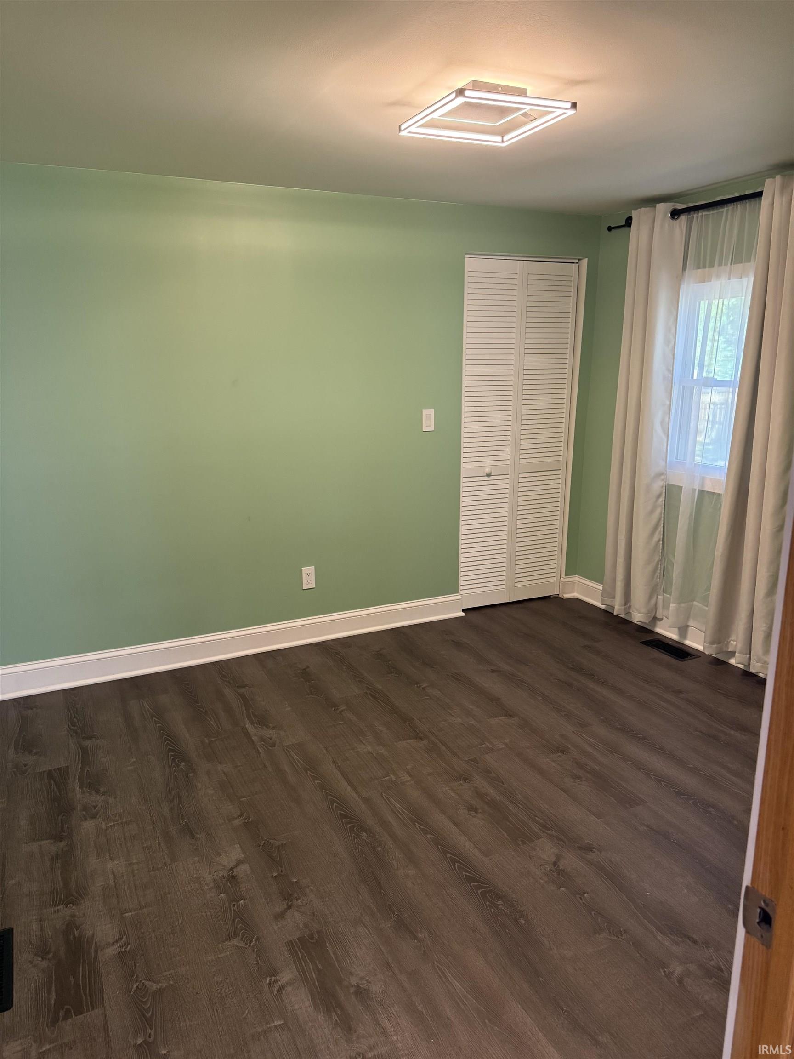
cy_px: 530
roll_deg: -0.3
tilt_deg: -12.9
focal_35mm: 24
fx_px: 734
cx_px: 397
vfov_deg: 71.6
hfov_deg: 56.8
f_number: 1.78
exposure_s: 1/120
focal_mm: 6.76
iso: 400
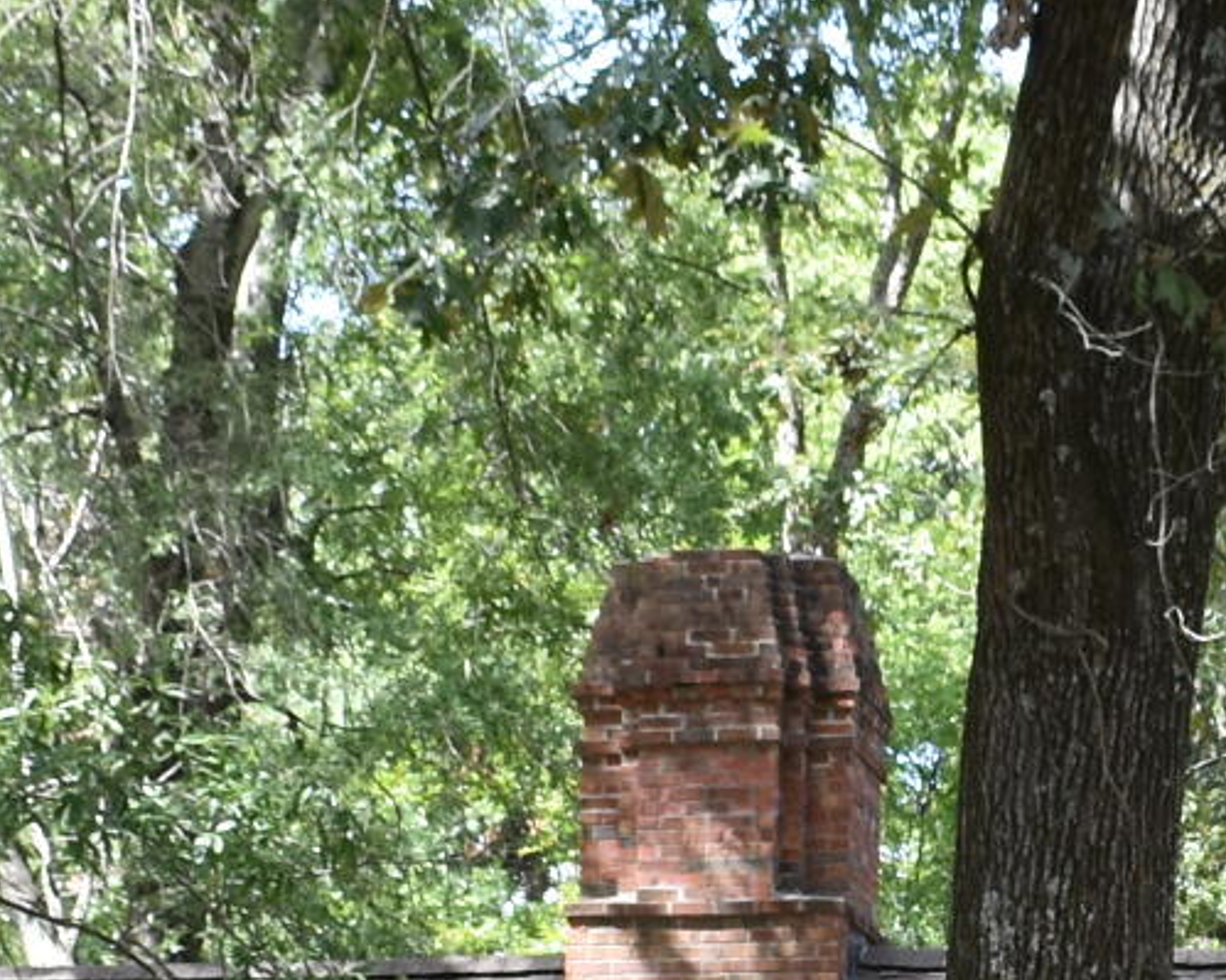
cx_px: 1359
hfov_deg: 9.4
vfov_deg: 7.5
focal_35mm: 203
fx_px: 7364
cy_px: 1356
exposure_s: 1/160
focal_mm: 24
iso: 400
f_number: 7.1
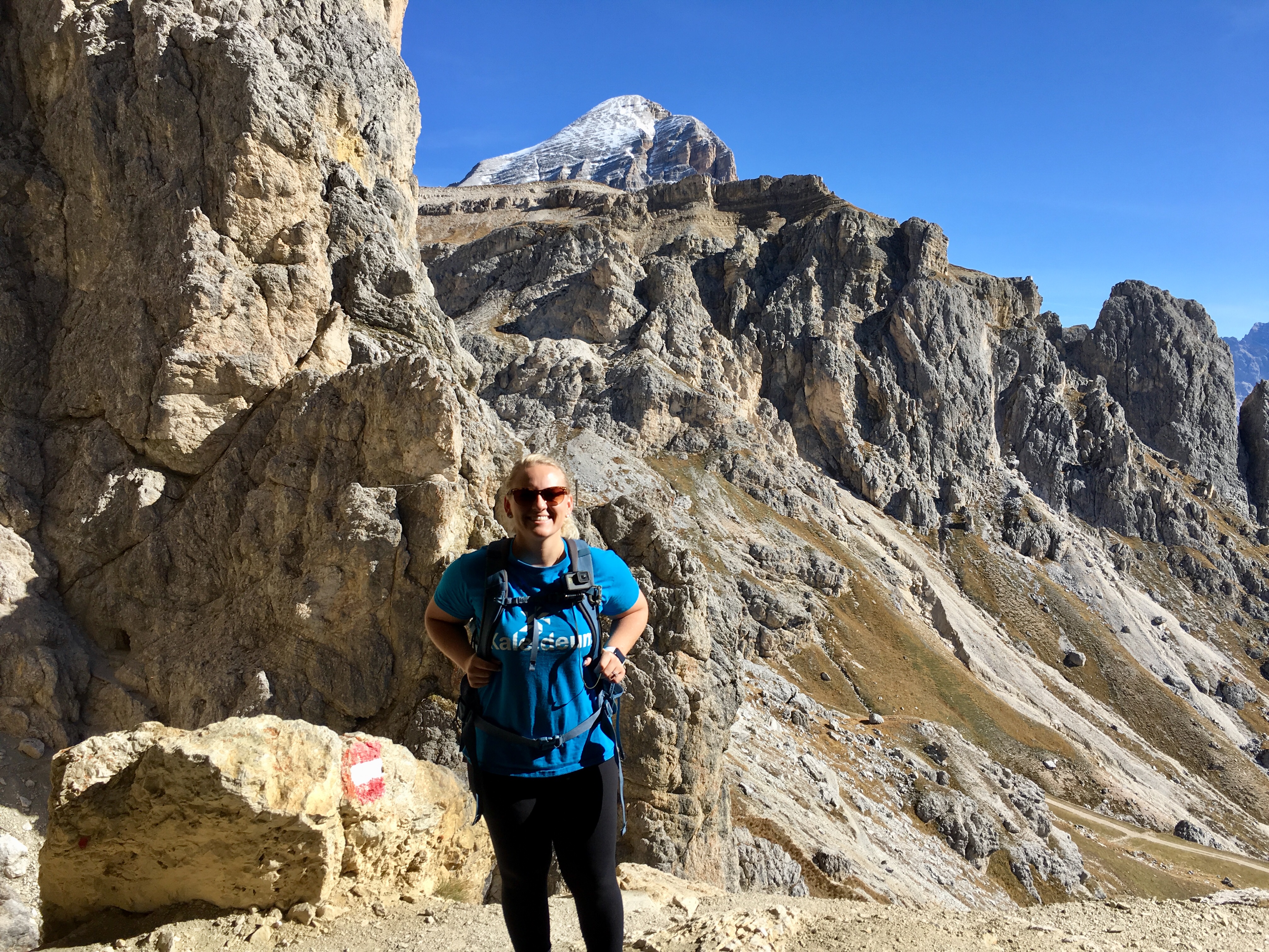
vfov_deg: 48.2
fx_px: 1063
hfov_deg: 61.7
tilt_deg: -2.9
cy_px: 476
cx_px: 634
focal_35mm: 29
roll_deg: +0.8
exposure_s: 1/1202
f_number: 2.2
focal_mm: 4.15
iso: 25
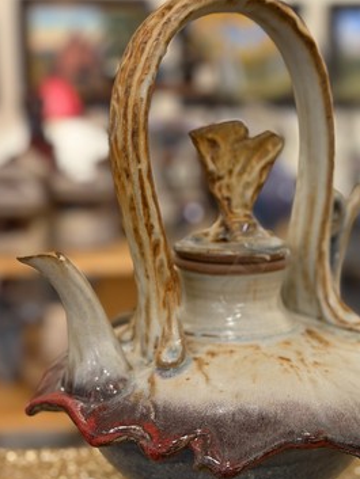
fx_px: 942
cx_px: 247
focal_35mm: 68
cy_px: 273
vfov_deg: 28.5
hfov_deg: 21.5
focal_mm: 6.76
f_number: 1.78
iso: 160
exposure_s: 1/60
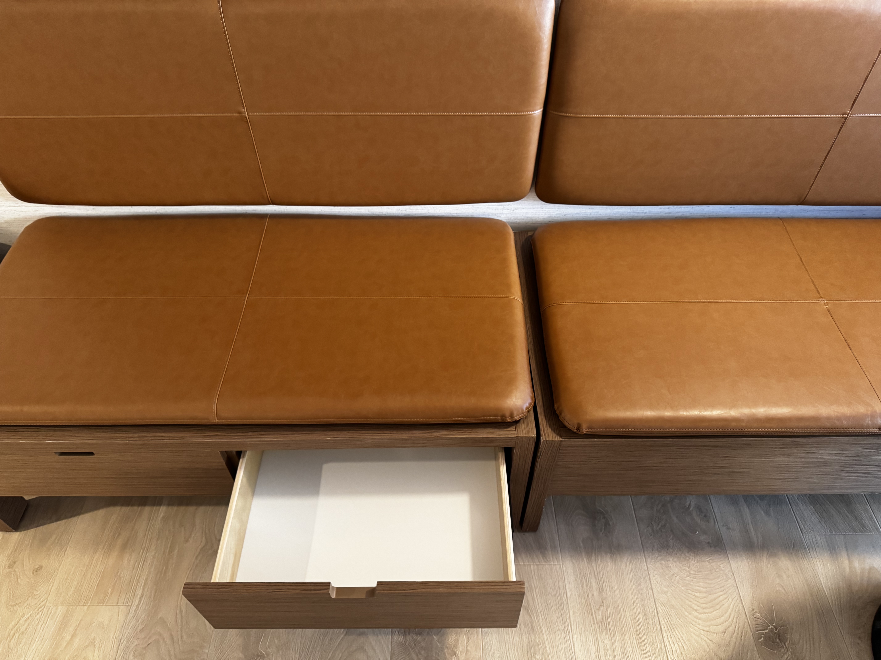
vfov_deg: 56.8
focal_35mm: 24
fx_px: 611
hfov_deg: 71.6
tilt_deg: -49.1
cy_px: 330
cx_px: 440
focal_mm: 6.76
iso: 640
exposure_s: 1/60
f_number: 1.78
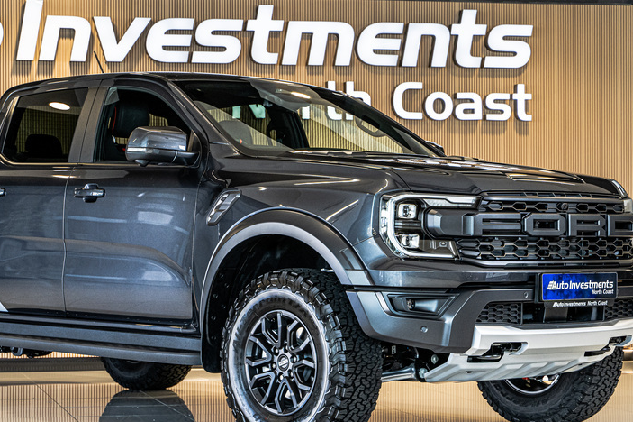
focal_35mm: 99
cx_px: 233
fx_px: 1740
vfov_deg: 13.8
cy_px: 257
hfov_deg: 20.6
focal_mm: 68
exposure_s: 1/125
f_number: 4.5
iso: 640
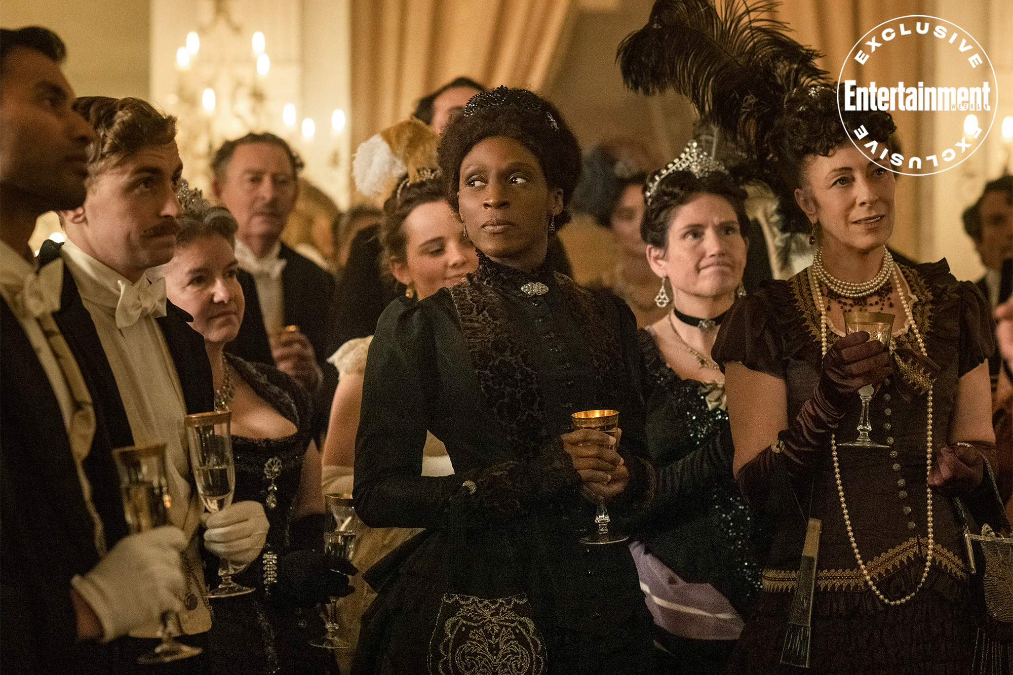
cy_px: 338
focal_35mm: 85
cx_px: 506
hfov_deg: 23.9
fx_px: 2391
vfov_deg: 16.1
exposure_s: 1/100
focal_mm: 85
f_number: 3.2
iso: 6400
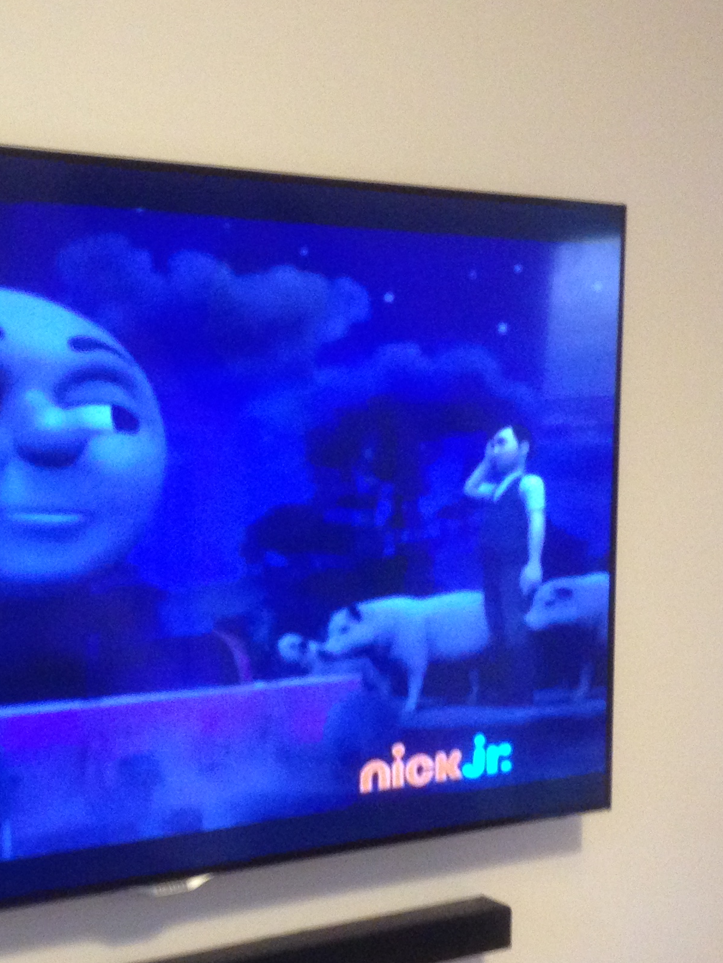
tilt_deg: -4.2
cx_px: 188
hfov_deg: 21.8
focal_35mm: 67
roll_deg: +0.2
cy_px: 584
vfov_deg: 28.9
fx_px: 1866
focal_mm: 4.12
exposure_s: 1/20
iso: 320
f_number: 2.4
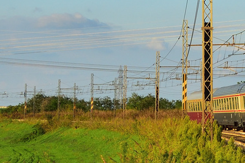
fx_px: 1519
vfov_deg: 6.1
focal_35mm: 223
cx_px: 336
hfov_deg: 9.0
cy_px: 23
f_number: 7.1
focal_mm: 31
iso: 250
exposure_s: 1/640
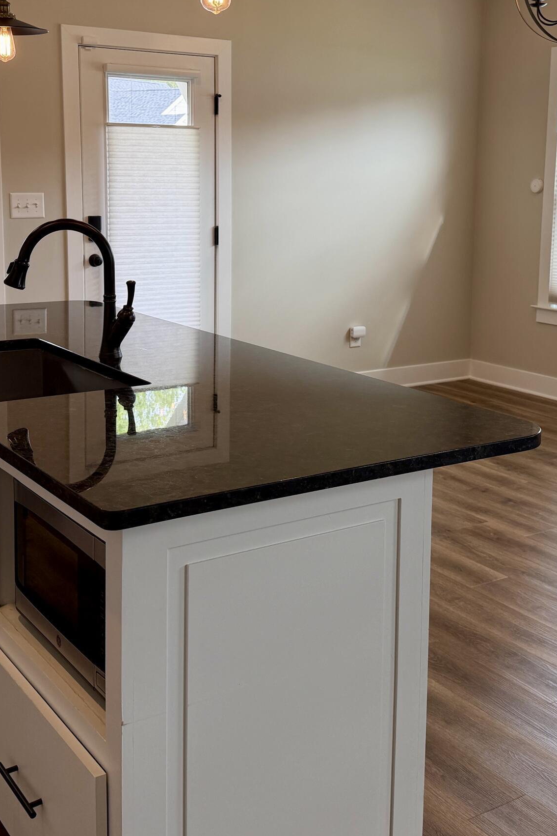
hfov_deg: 30.5
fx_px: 1021
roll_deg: -0.2
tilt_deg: -7.9
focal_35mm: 44
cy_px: 319
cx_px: 283
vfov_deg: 44.2
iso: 80
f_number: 1.78
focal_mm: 6.76
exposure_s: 1/170
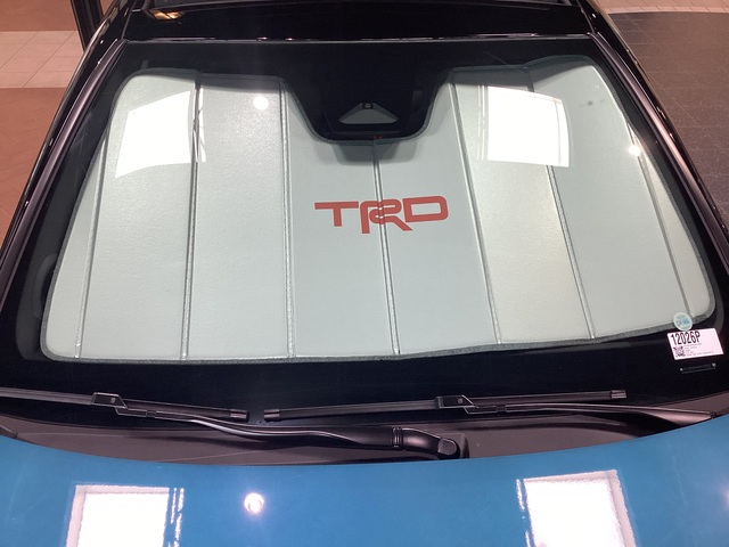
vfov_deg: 45.4
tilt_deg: -39.4
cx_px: 364
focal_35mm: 31
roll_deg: -0.2
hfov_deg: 58.4
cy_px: 274
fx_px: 653
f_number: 2.4
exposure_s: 1/60
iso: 80
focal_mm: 3.3
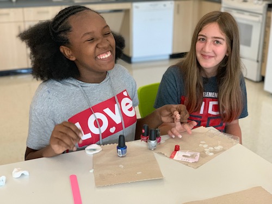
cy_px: 102
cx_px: 136
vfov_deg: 28.0
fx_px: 409
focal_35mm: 52
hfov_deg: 36.8
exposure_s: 1/60
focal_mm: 6
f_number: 2.4
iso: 320
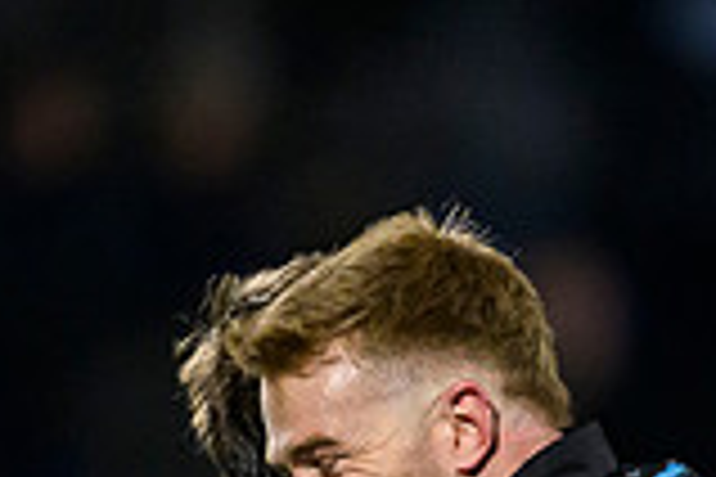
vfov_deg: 0.6
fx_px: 46516
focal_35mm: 2339
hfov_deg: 0.9
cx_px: 976
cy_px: 1150
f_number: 3.2
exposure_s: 1/2000
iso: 5000
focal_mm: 400
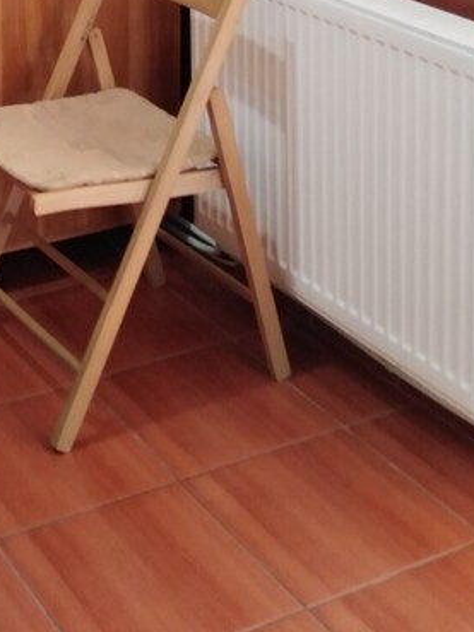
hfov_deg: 19.8
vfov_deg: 23.7
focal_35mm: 72
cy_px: -202
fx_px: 1316
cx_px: 3
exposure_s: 1/30
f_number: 1.8
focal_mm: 3.59
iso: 212
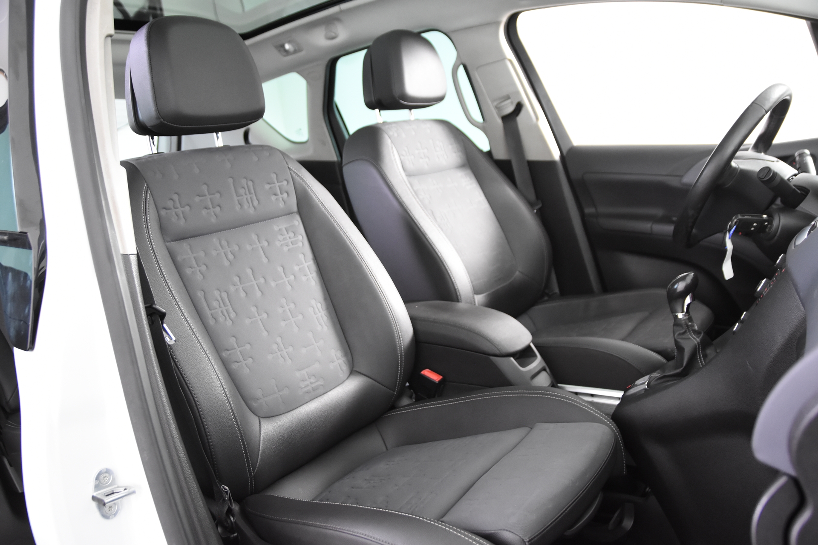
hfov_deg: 61.9
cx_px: 409
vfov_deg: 43.6
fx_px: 682
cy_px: 272
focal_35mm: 30
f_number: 2.8
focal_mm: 20
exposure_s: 1/30
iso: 2500
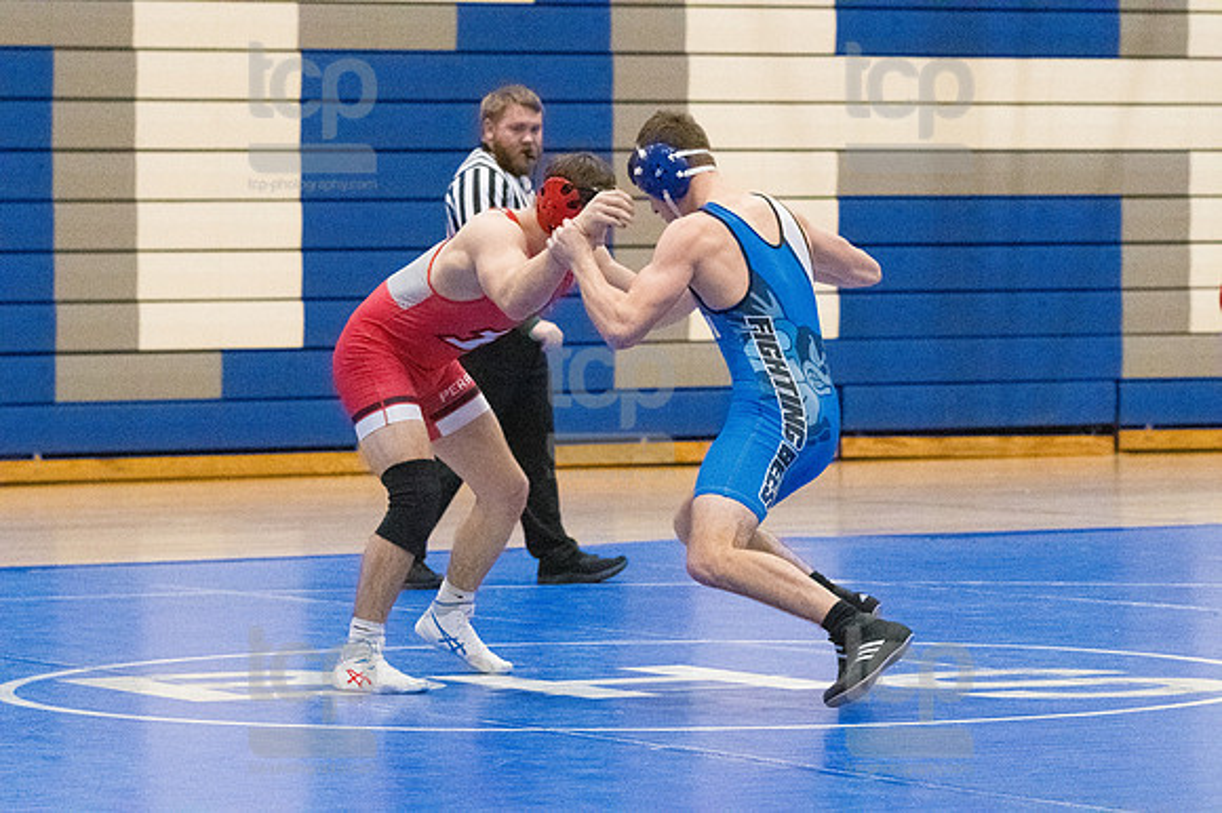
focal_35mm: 174
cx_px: 611
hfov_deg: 11.8
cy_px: 406
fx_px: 5903
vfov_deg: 7.9
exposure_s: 1/1600
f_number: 4.5
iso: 10000
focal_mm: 116
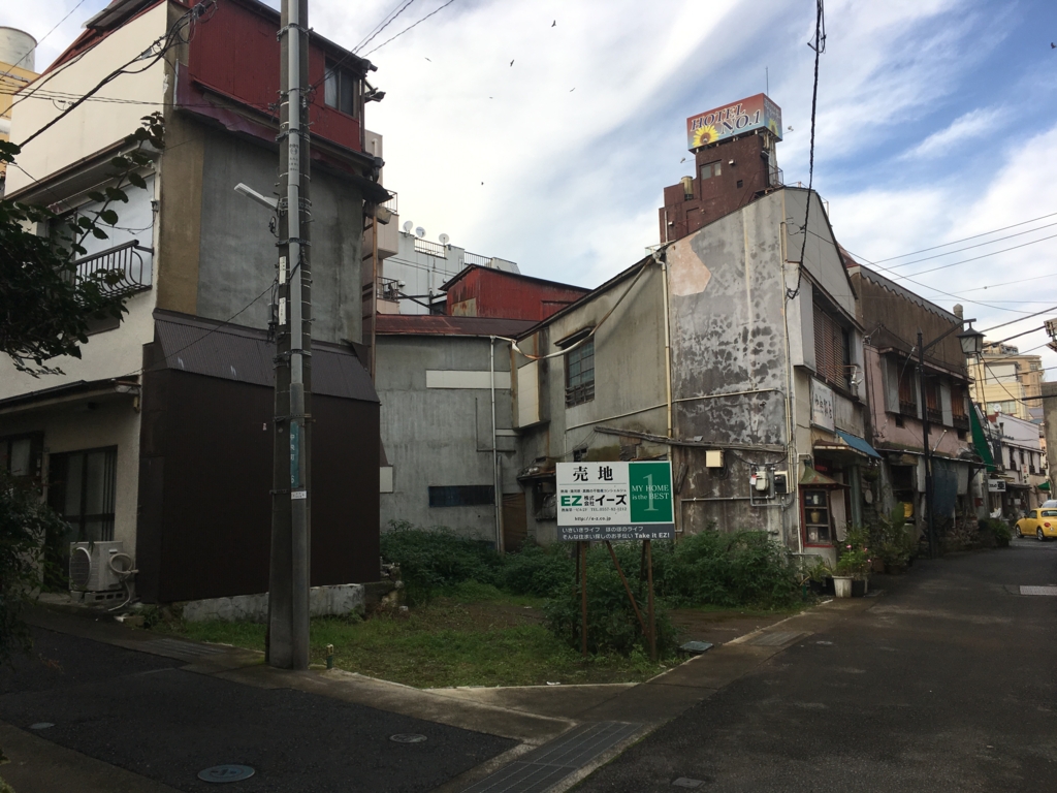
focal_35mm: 29
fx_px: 886
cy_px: 396
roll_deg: +1.8
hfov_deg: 61.7
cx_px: 528
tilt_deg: +7.5
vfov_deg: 48.2
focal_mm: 4.15
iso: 25
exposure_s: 1/693
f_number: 2.2
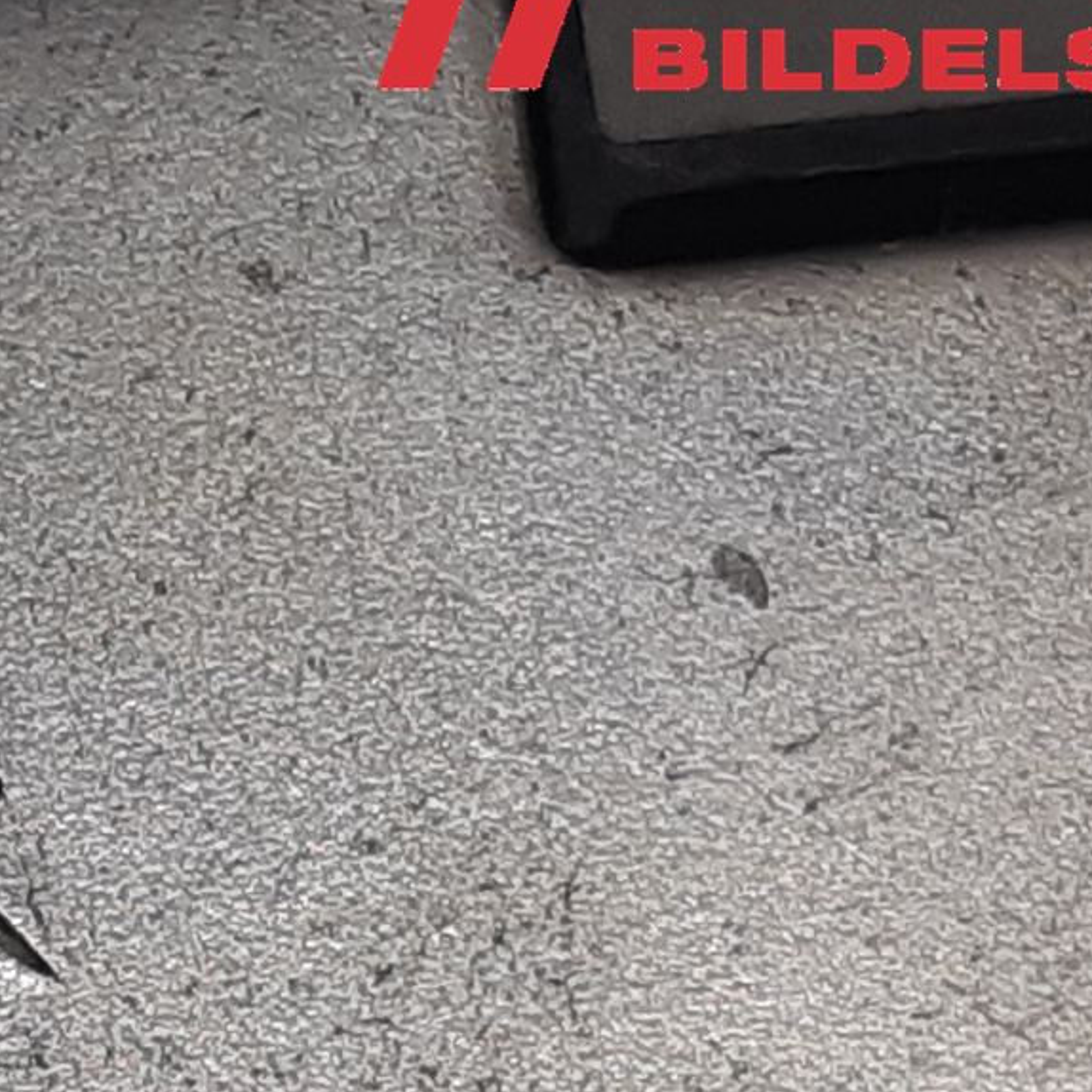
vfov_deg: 20.1
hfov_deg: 19.2
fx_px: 2927
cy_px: 1229
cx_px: -403
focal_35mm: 82
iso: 40
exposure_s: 1/110
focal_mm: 3.93
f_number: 1.7
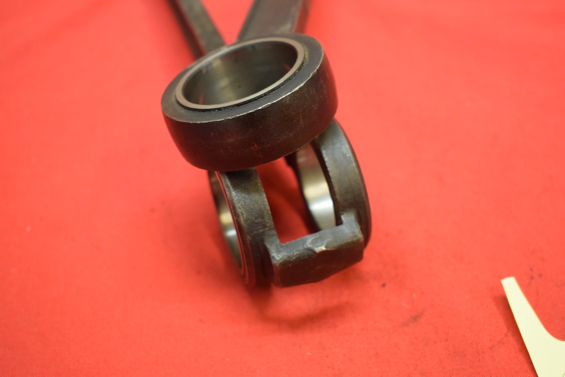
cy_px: 188
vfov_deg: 25.8
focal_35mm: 52
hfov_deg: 37.8
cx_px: 282
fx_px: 824
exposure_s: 1/60
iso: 1600
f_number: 5
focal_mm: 35
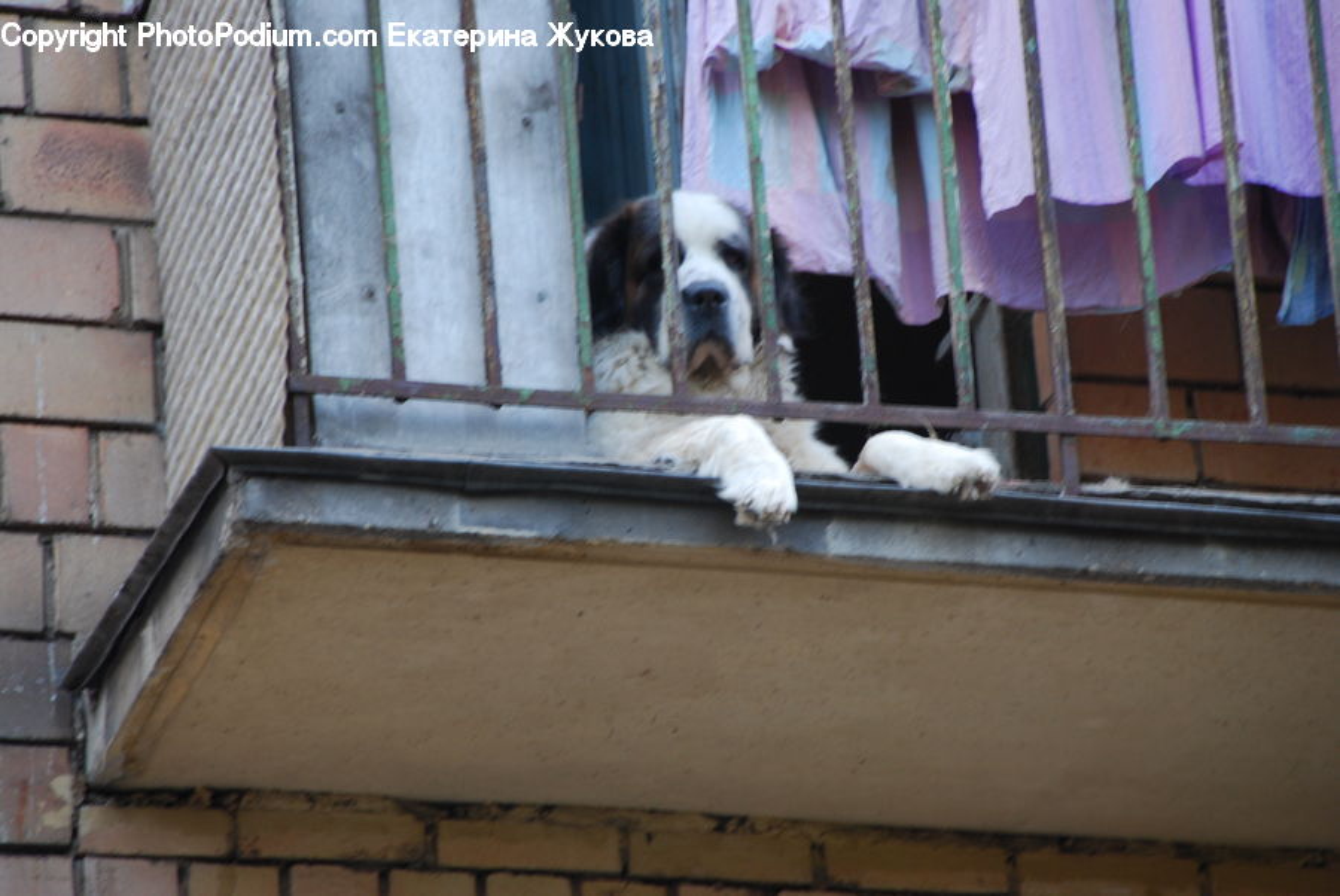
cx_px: 670
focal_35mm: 300
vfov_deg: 4.6
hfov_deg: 6.9
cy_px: 448
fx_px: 11177
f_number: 5.6
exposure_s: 1/50
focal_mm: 200
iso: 400
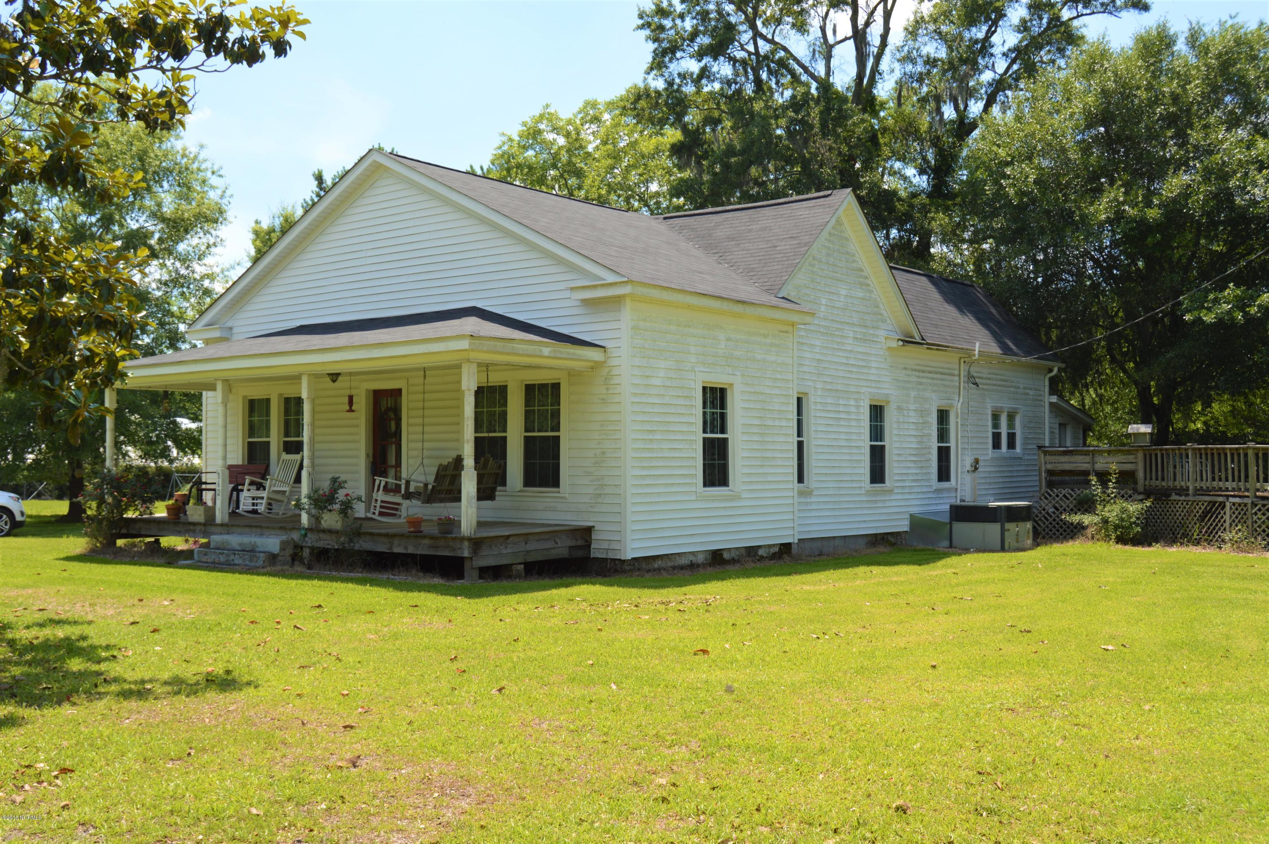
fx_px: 1268
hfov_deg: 53.2
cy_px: 422
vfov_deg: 36.8
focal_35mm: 36
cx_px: 634
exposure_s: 1/200
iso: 100
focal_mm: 24
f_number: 7.1
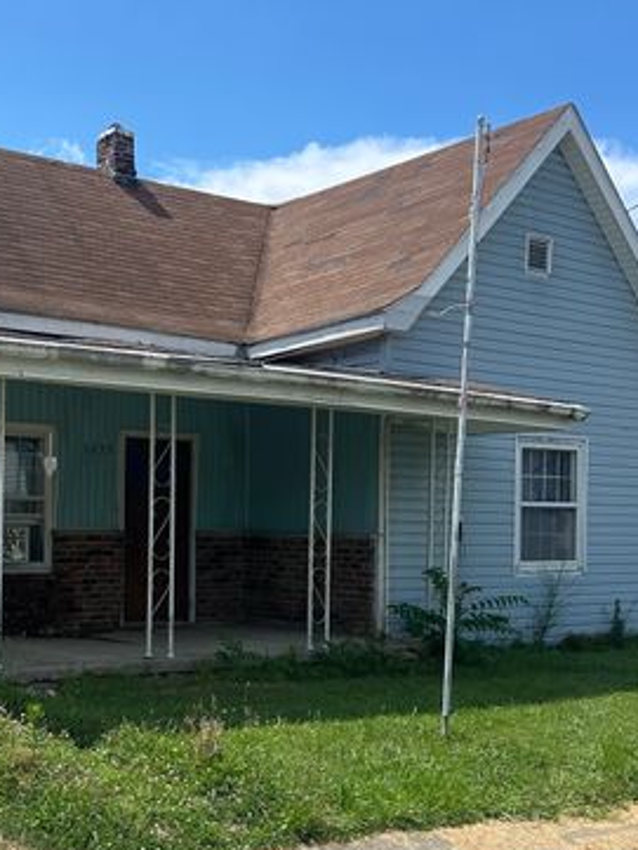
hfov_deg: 29.7
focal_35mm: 48
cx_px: 144
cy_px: 540
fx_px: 1179
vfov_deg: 39.3
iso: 50
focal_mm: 5.7
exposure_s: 1/4630
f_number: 1.5
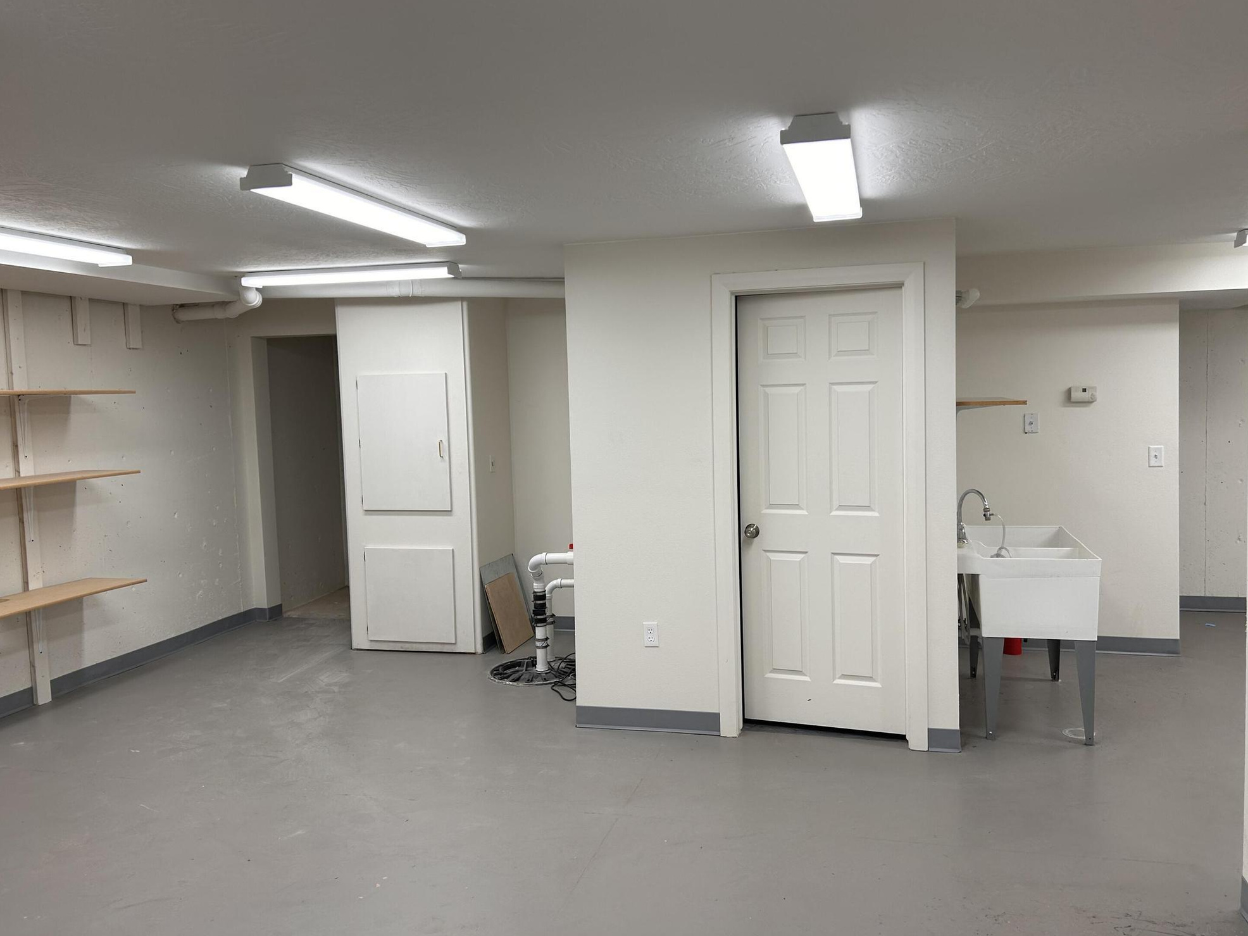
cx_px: 638
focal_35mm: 27
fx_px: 973
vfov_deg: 51.3
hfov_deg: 65.3
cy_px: 455
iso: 40
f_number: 1.5
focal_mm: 5.7
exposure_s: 1/166
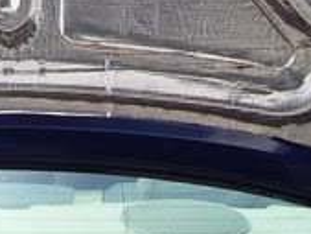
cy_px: -105
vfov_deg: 9.0
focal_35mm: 161
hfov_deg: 12.2
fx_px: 1447
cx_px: 17
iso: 80
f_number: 4.8
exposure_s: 1/350
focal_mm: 5.6
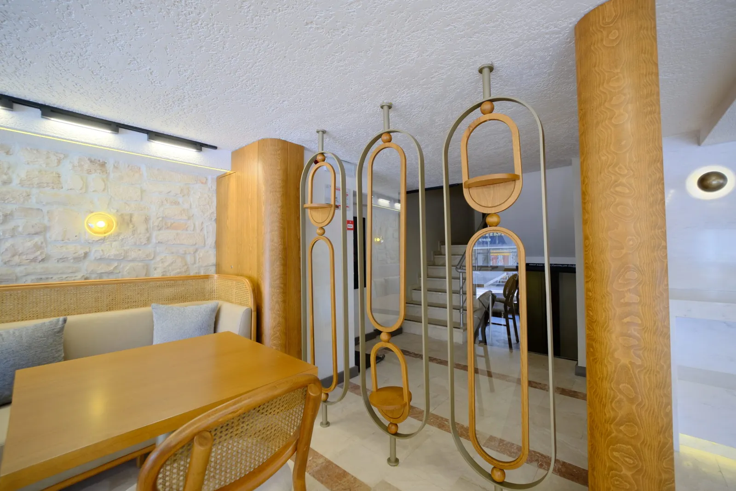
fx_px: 286
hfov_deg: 104.2
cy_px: 246
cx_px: 368
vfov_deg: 81.2
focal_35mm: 14
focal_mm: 9
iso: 160
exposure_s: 1/25
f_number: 2.8
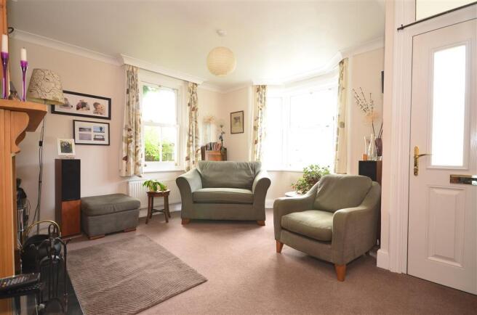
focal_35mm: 17
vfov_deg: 69.4
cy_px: 158
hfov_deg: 92.6
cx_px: 238
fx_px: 228
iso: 200
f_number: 5
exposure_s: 1/6
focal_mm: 11.5
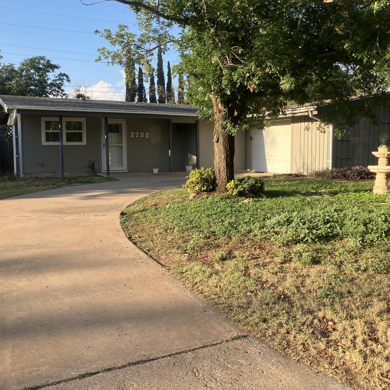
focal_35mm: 34
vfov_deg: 48.4
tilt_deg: -4.4
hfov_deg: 48.4
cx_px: 203
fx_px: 433
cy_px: 190
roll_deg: -0.3
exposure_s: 1/486
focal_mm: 3.99
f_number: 1.8
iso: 32
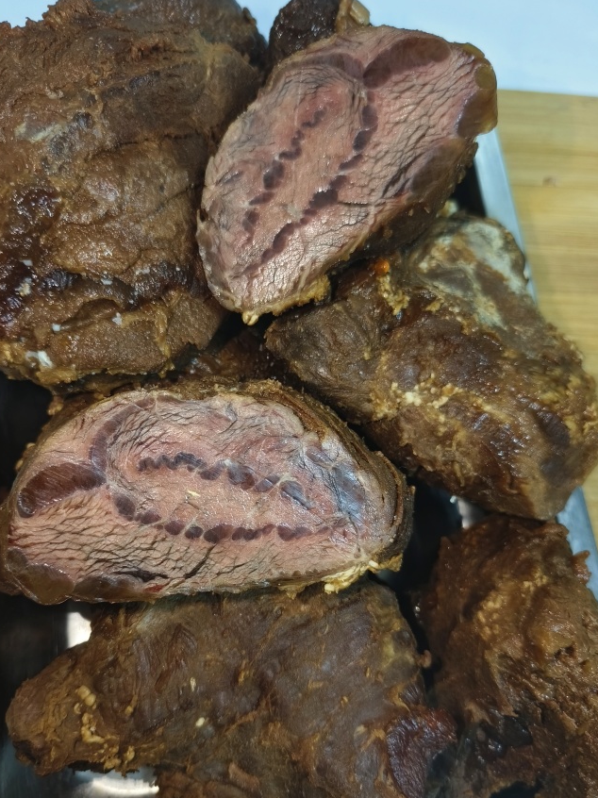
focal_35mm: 29
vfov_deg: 61.6
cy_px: 426
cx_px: 261
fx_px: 668
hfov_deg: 48.1
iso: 523
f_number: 1.75
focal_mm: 5.5
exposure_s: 1/69.5
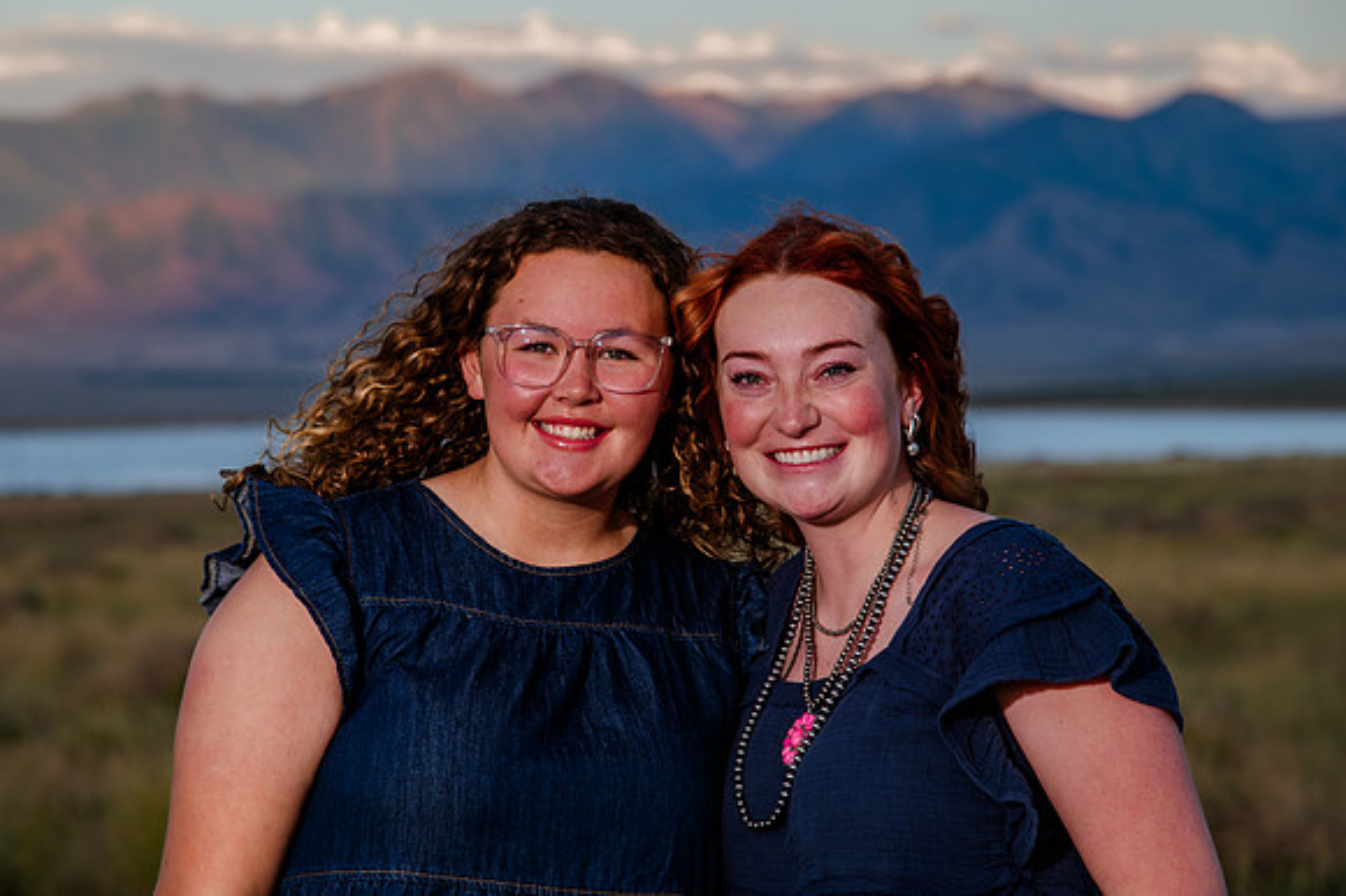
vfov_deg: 10.1
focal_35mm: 135
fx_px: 5055
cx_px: 634
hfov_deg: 15.2
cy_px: 418
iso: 200
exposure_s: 1/250
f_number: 5.6
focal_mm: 120
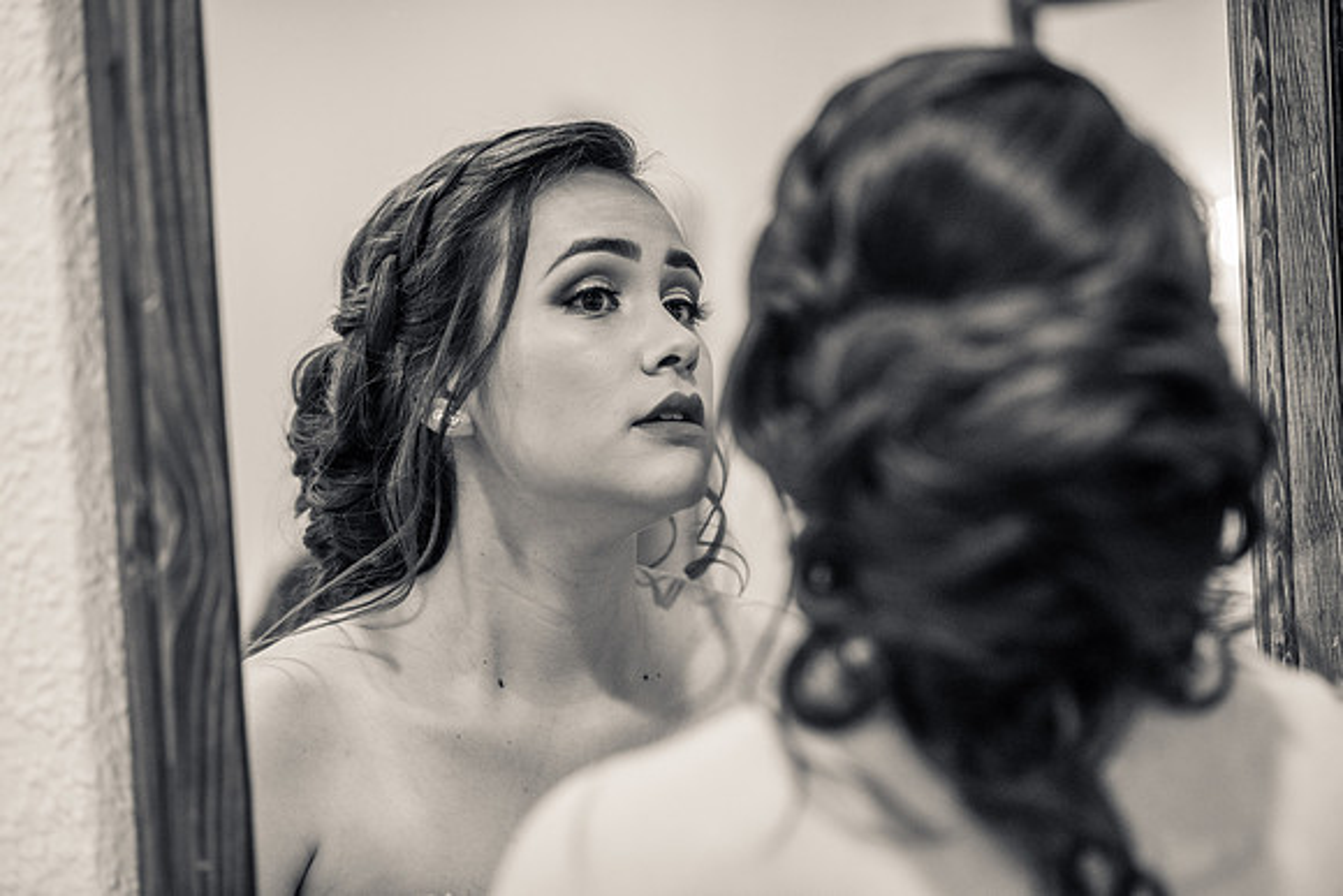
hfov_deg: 23.9
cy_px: 448
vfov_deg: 16.1
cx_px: 672
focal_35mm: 85
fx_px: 3172
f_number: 2.2
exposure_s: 1/320
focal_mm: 85
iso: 2000
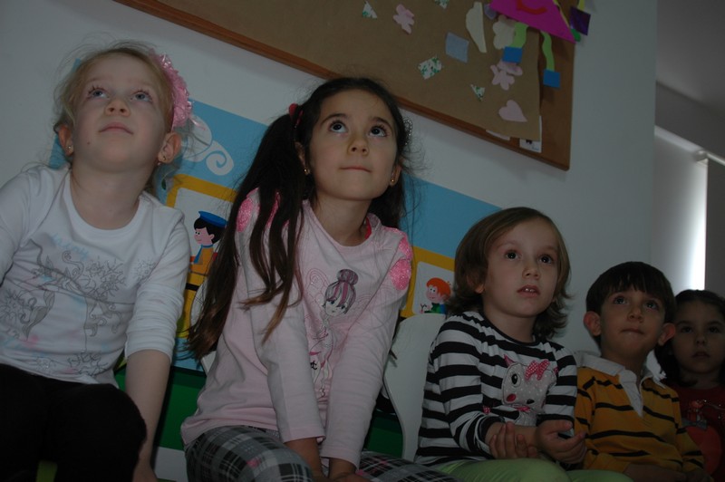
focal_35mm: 42
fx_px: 845
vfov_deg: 31.8
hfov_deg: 46.4
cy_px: 241
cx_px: 362
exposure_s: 1/60
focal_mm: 28
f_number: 3.5
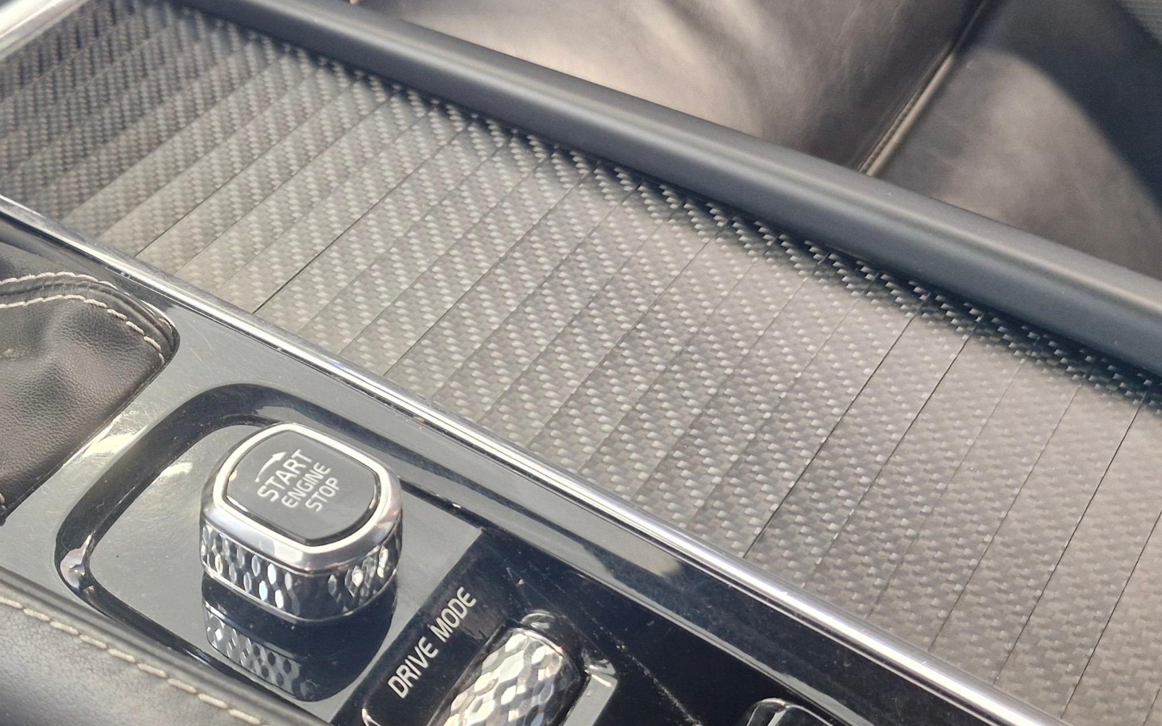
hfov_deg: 39.9
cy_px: 365
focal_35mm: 48
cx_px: 205
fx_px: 1520
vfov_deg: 26.9
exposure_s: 1/33
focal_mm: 5.54
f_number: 1.8
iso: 500
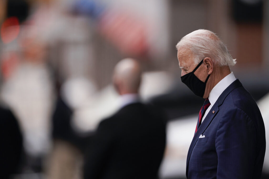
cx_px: 134
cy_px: 90
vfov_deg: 3.4
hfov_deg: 5.2
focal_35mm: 400
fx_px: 2988
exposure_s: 1/640
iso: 400
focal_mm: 400
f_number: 2.8
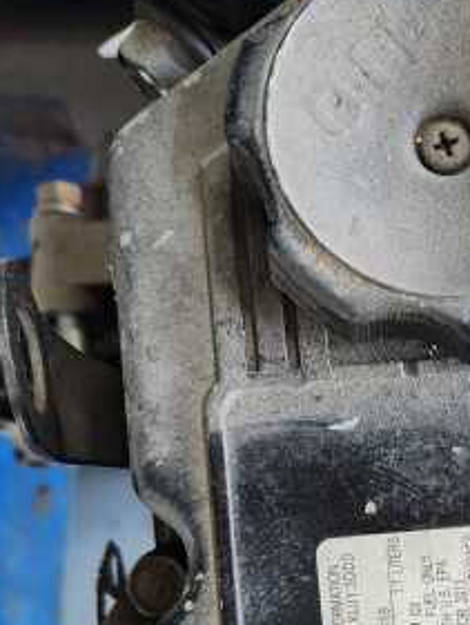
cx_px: 490
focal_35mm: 59
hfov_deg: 23.6
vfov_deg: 29.8
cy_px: 663
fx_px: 1067
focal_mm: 5.4
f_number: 1.8
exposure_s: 1/60
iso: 800
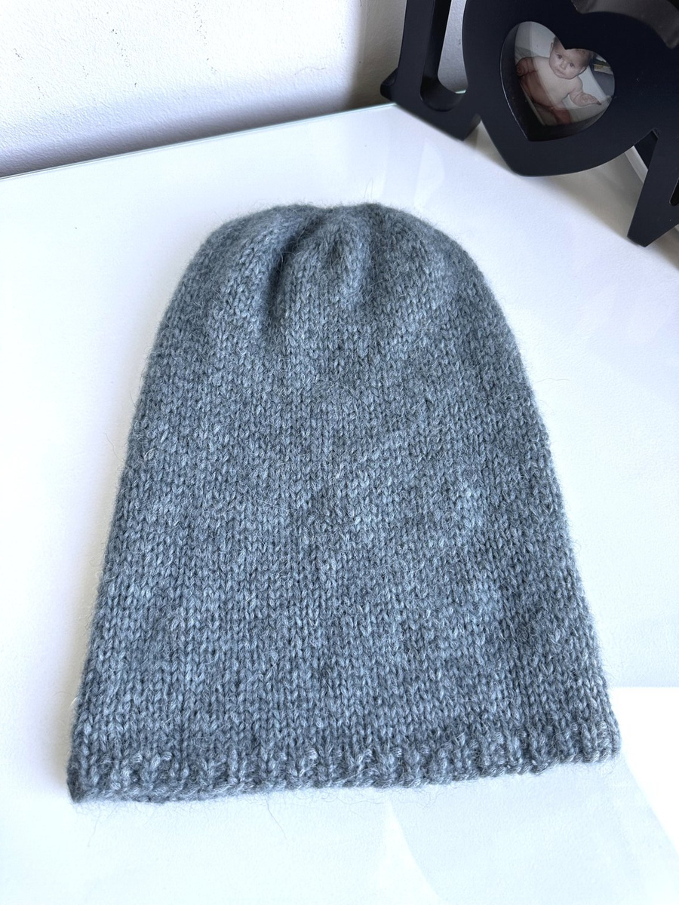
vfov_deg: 71.6
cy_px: 452
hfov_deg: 56.8
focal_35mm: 24
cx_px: 340
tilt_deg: -71.2
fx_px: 628
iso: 125
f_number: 1.78
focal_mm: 6.86
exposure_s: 1/121
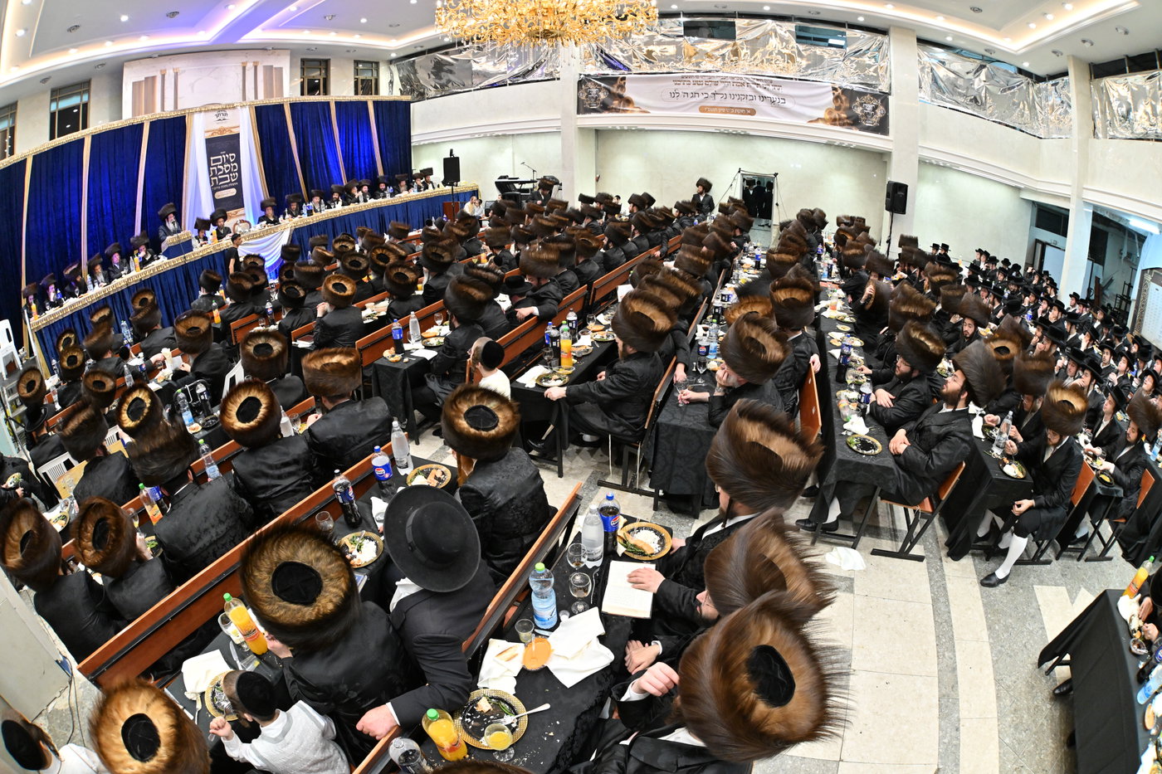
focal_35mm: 15
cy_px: 387
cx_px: 581
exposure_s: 1/250
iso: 2000
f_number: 7.1
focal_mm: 15
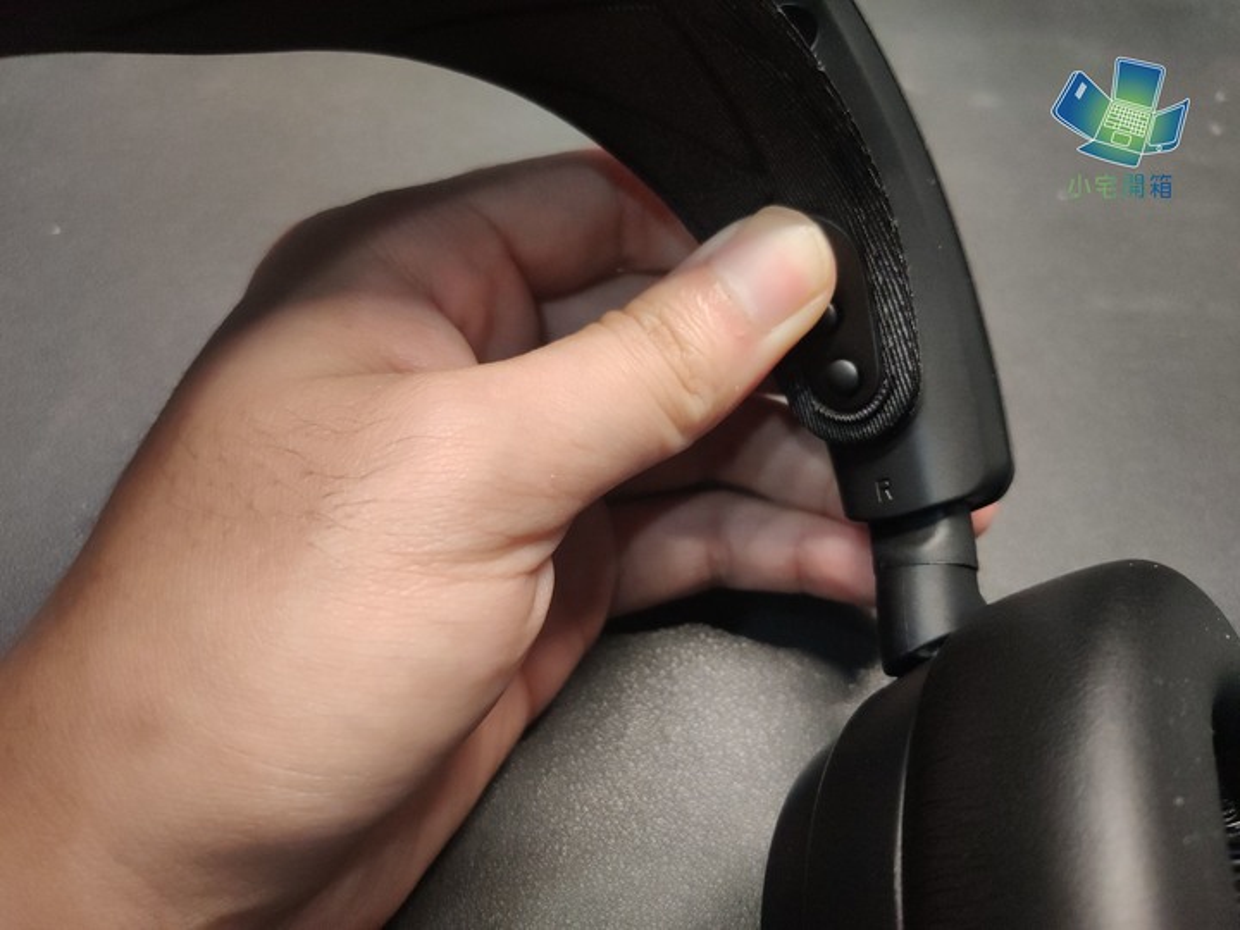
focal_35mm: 26
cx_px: 620
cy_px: 465
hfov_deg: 67.3
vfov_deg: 53.1
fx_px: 931
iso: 769
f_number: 1.75
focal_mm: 4.75
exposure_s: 1/60
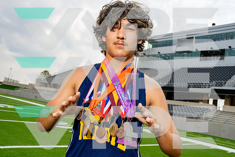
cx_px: 118
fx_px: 202
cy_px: 78
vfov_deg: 42.3
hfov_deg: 60.3
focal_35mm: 31
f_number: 8
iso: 100
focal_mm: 31
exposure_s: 1/250
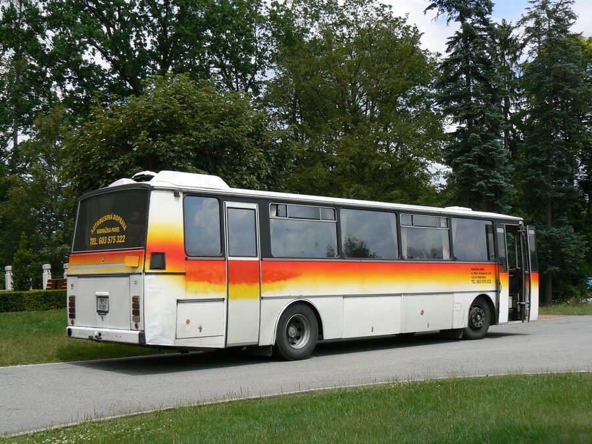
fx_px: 787
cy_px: 222
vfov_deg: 31.5
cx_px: 296
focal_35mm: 46
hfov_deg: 41.2
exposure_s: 1/1000
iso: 100
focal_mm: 7.7
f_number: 4.5
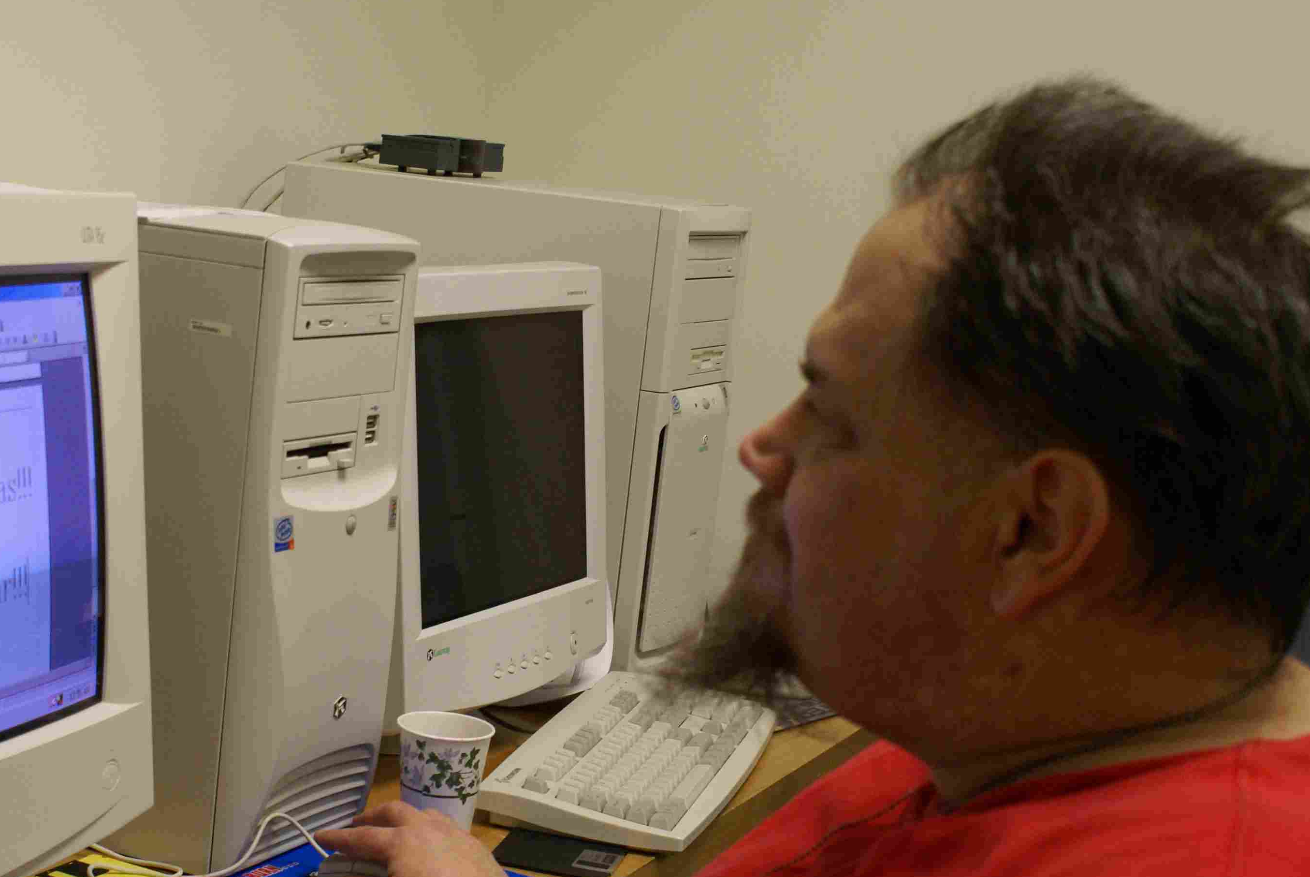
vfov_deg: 22.6
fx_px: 2186
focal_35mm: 60
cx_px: 435
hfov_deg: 33.1
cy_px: 567
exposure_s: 1/30
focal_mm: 28
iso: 400
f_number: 5
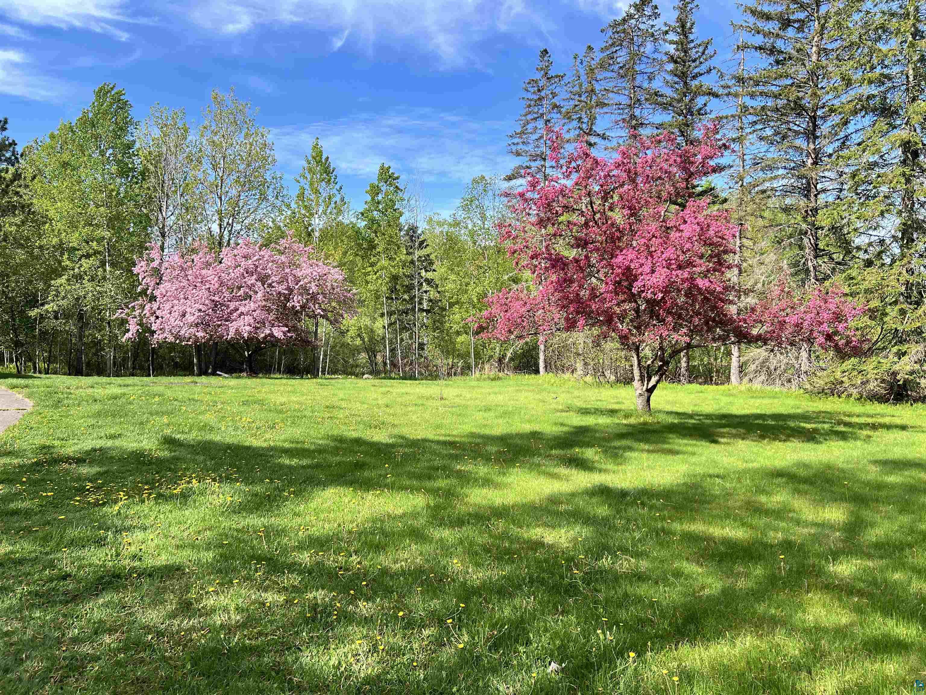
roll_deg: +0.7
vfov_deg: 53.1
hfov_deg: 67.3
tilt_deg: -1.0
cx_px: 463
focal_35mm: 26
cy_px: 348
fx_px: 696
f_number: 1.5
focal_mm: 5.7
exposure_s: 1/1808
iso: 50
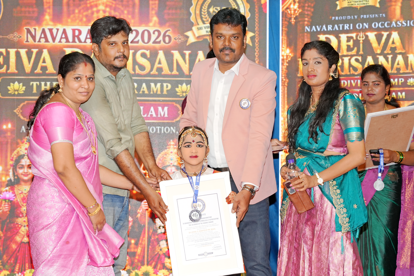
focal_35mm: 68
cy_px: 138
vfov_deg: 20.1
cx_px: 207
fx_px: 777
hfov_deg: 29.8
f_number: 5
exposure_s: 1/200
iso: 800
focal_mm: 67.6
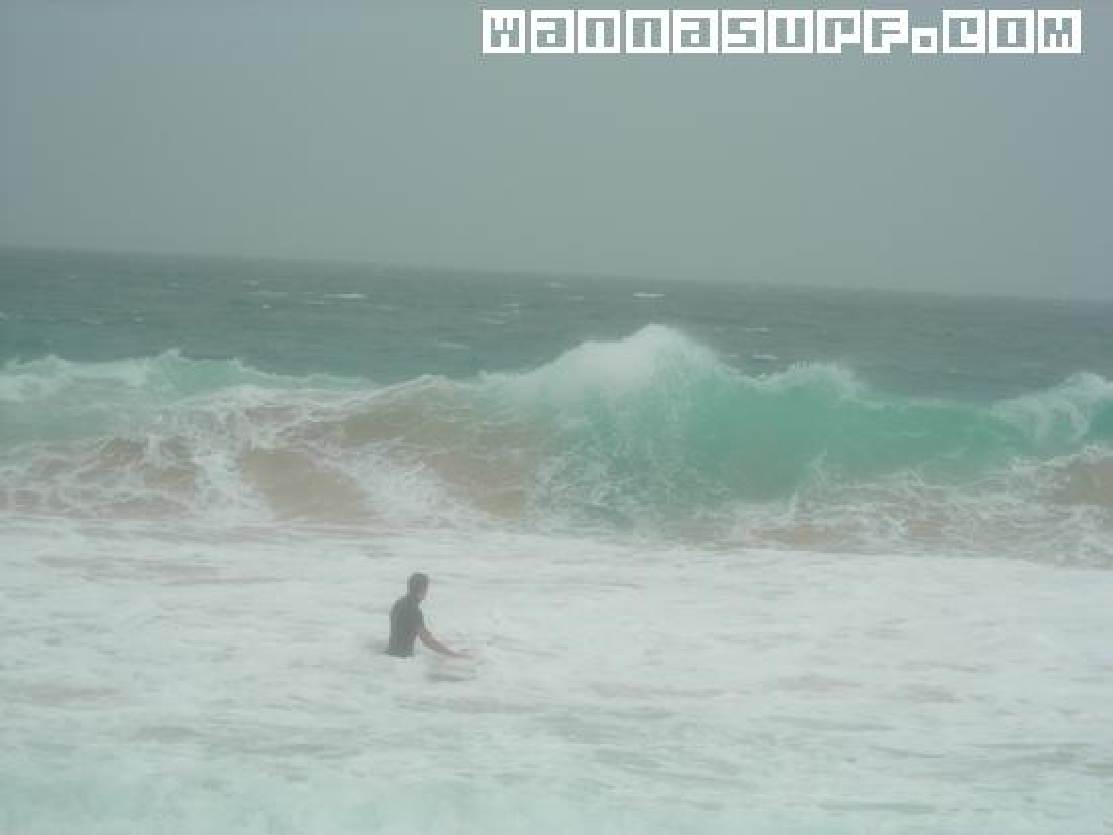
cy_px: 418
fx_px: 3731
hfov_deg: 17.0
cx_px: 556
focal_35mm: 116
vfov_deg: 12.8
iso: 50
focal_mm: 19.2
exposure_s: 1/355
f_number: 5.3
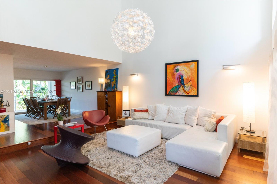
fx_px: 154
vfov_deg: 61.9
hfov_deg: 84.0
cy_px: 92
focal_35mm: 20
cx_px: 138
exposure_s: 1/400
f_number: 2.8
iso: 1600
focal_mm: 20
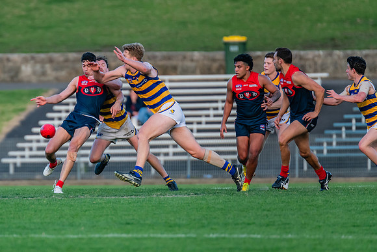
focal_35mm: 673
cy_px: 114
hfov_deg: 3.1
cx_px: 76
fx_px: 7046
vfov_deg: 2.0
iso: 1000
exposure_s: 1/1250
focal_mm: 420
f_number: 4
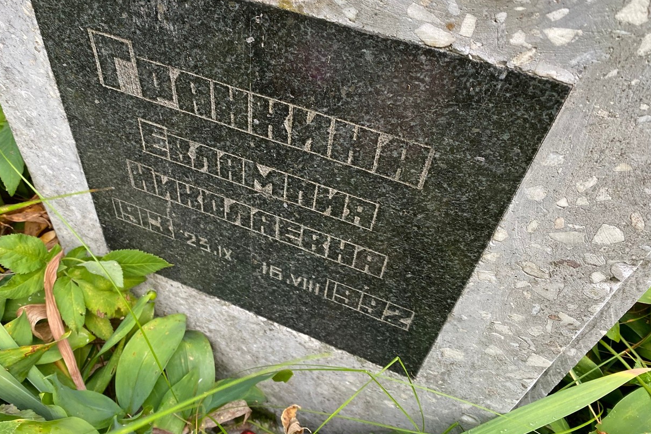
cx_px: 266
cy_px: 187
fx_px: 579
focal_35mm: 32
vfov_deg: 41.0
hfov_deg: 58.3
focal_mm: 4.25
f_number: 1.8
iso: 125
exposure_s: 1/104
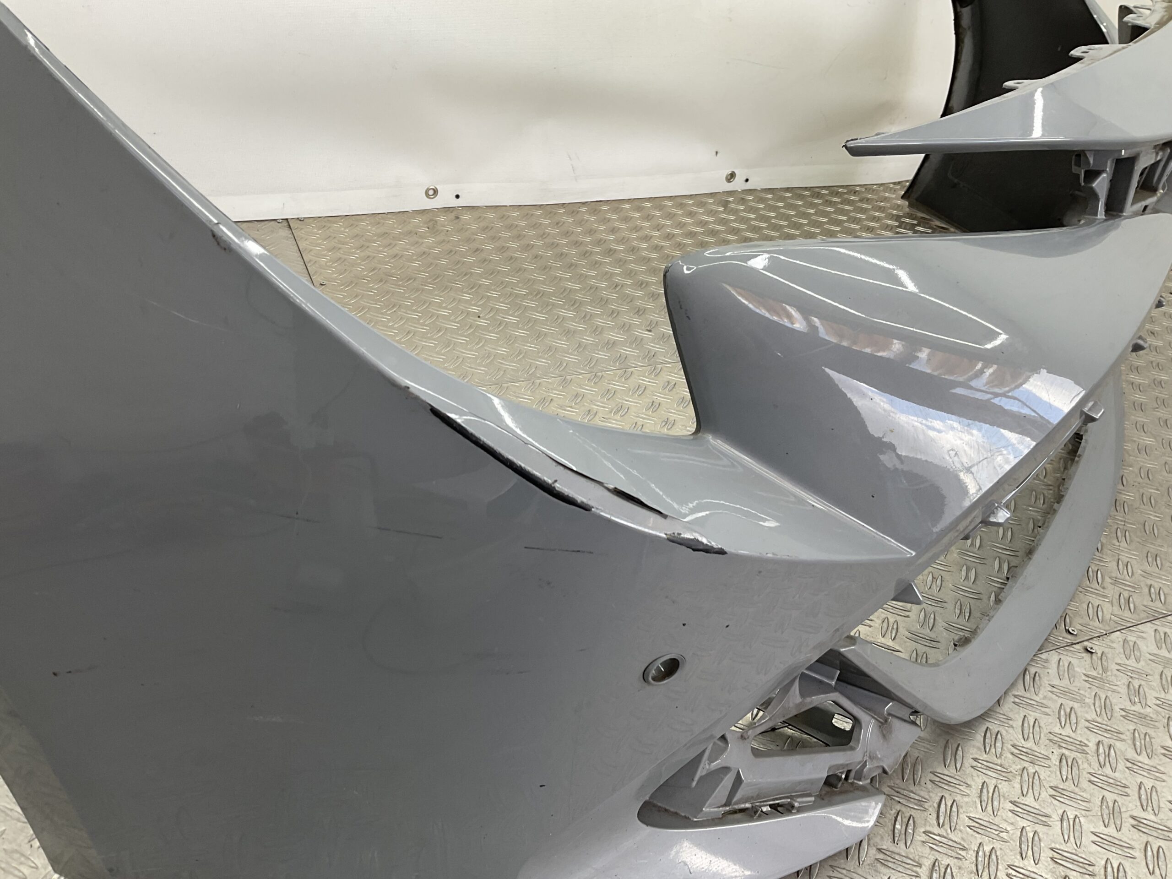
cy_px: 440
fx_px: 982
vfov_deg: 48.2
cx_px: 586
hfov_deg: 61.7
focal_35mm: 29
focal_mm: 3
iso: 25
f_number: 1.8
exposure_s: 1/100
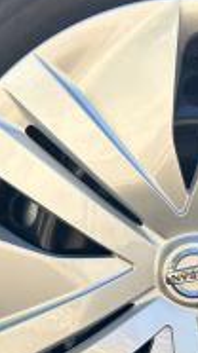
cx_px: 171
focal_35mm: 71
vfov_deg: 29.3
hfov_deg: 16.7
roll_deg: -0.6
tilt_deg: -13.0
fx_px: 666
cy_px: 269
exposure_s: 1/989
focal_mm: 6.86
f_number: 1.78
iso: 80
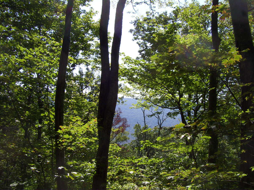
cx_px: 127
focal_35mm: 36
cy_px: 95
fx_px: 264
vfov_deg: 39.7
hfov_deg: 51.4
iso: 80
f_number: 4.8
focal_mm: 6
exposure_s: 1/320
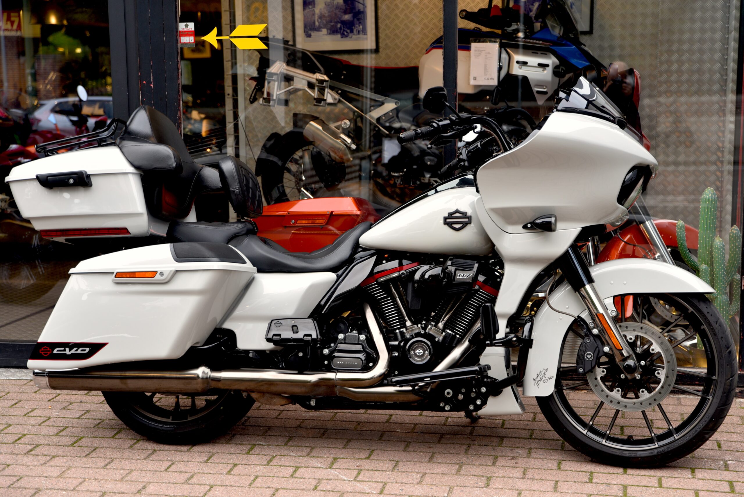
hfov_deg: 32.4
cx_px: 372
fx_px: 1282
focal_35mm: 62
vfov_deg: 21.9
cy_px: 248
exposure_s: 1/60
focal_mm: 62
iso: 200
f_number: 3.5
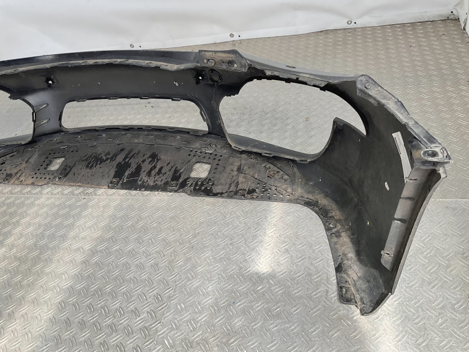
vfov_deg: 48.2
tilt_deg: -40.5
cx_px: 234
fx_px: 393
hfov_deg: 61.7
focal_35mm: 29
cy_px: 176
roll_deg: +13.5
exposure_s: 1/299
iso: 16
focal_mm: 3
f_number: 1.8
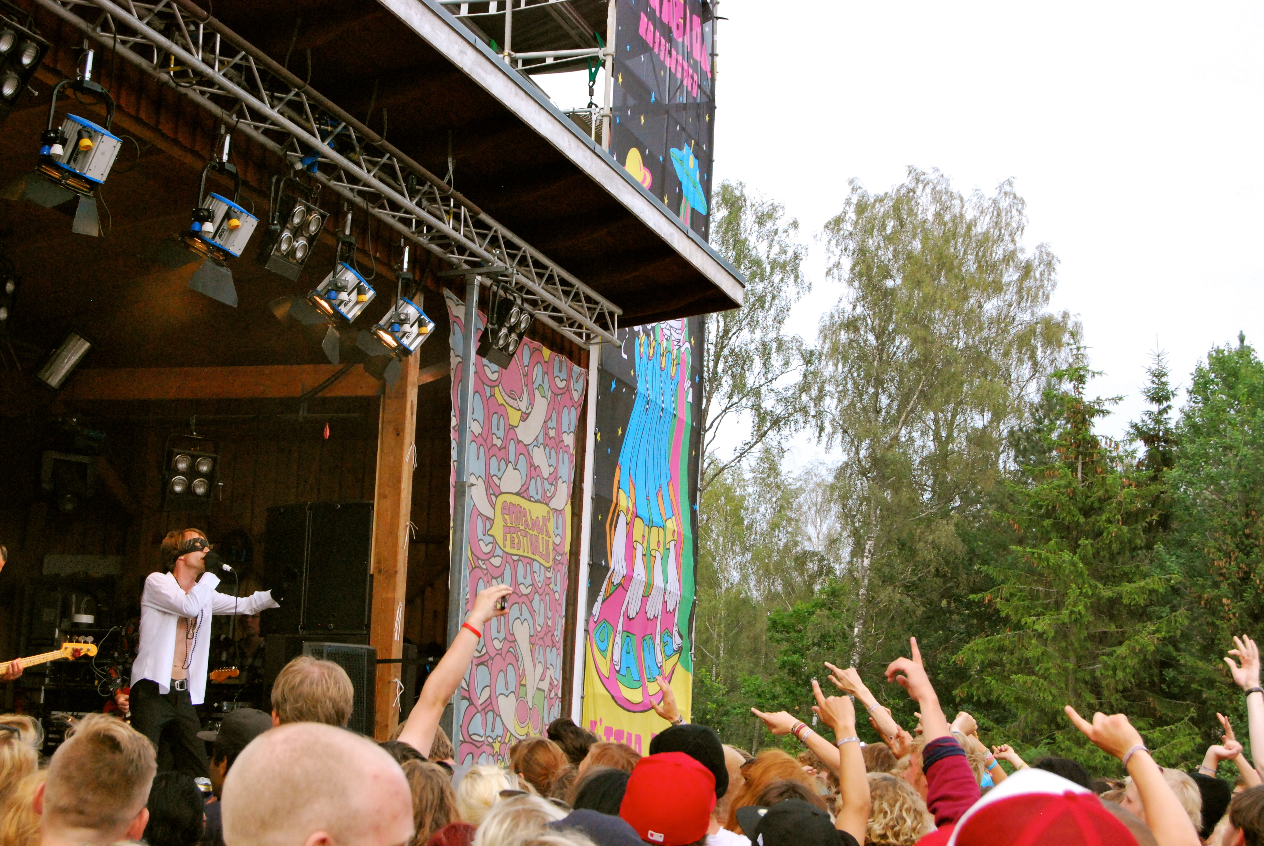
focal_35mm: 63
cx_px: 632
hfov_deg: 31.9
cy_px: 423
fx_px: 2215
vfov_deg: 21.6
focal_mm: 42
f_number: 10
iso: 1600
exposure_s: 1/400
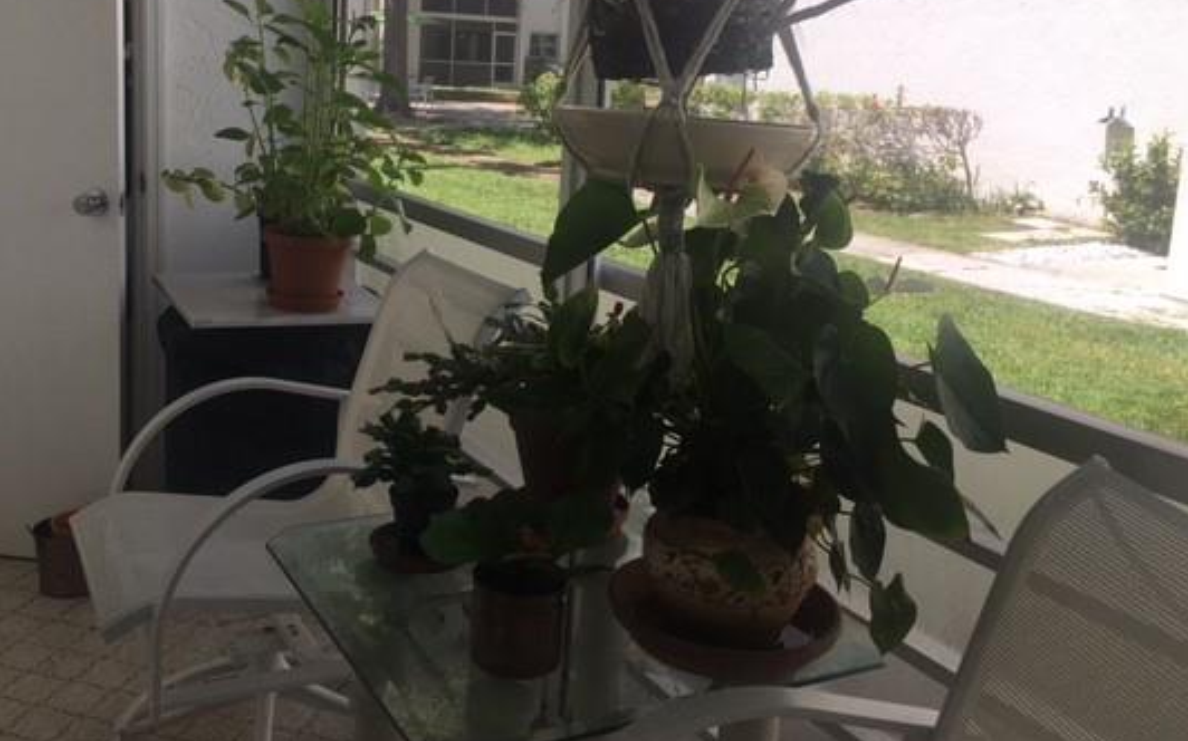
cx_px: 516
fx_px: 1197
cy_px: 252
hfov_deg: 52.6
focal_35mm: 37
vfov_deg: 34.1
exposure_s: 1/519
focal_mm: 4.15
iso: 25
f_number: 2.2
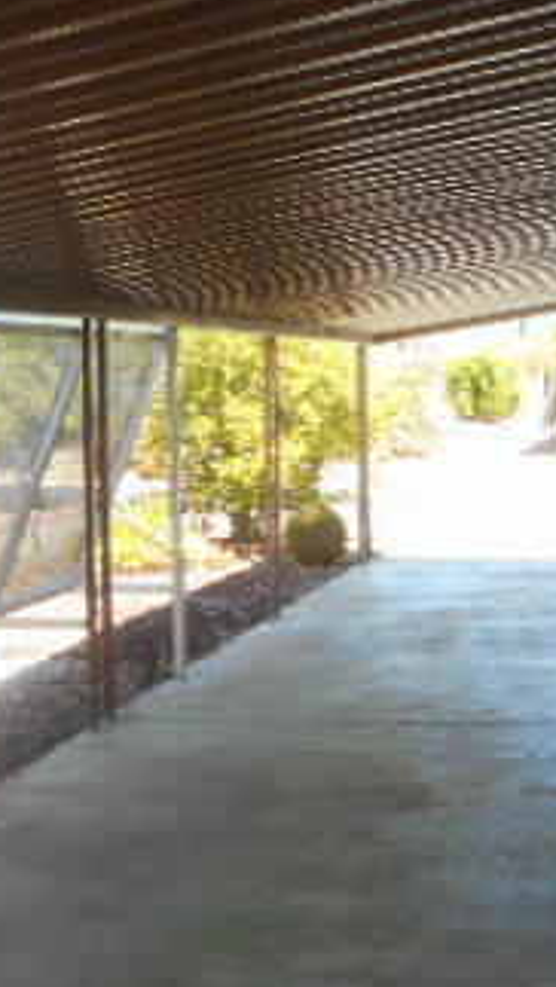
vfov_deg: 38.5
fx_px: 1413
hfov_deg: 22.2
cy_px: 489
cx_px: 299
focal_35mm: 54
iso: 80
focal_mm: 4.5
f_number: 3.7
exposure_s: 1/80
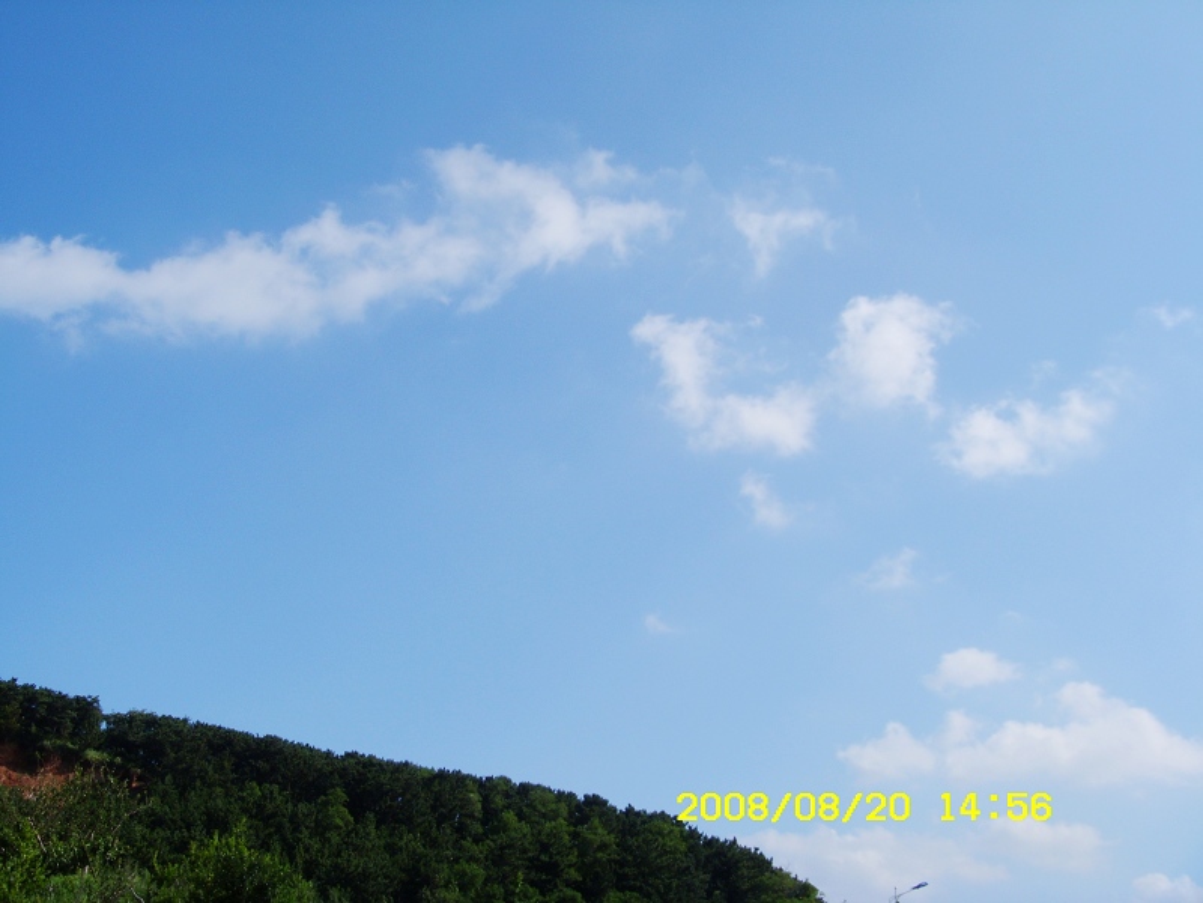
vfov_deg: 45.4
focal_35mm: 31
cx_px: 602
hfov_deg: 58.4
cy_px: 452
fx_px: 1077
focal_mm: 6.3
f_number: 6.3
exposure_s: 1/458
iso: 50
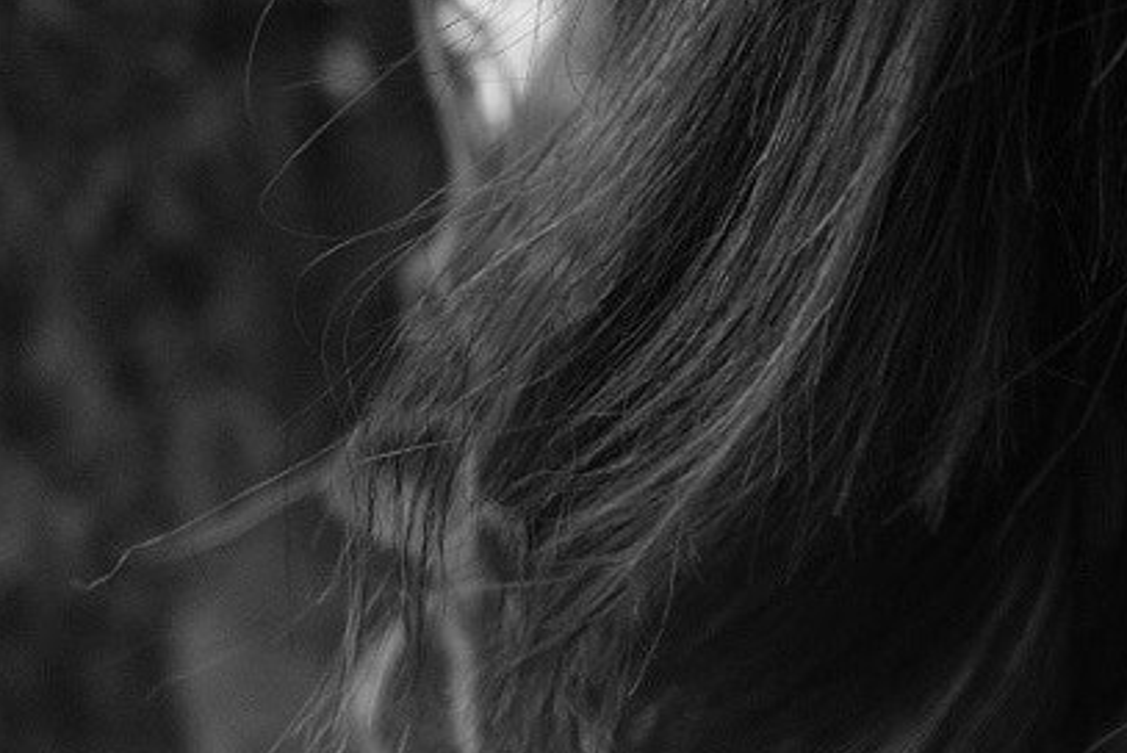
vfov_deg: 12.3
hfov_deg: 16.4
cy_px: 843
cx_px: 1833
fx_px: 3446
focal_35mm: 110
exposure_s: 1/300
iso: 200
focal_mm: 18.8
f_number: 2.8
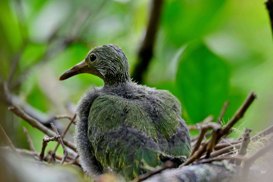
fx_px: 3867
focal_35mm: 510
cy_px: 91
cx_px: 136
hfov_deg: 4.0
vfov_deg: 2.7
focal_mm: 340
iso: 1000
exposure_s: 1/250
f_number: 7.1
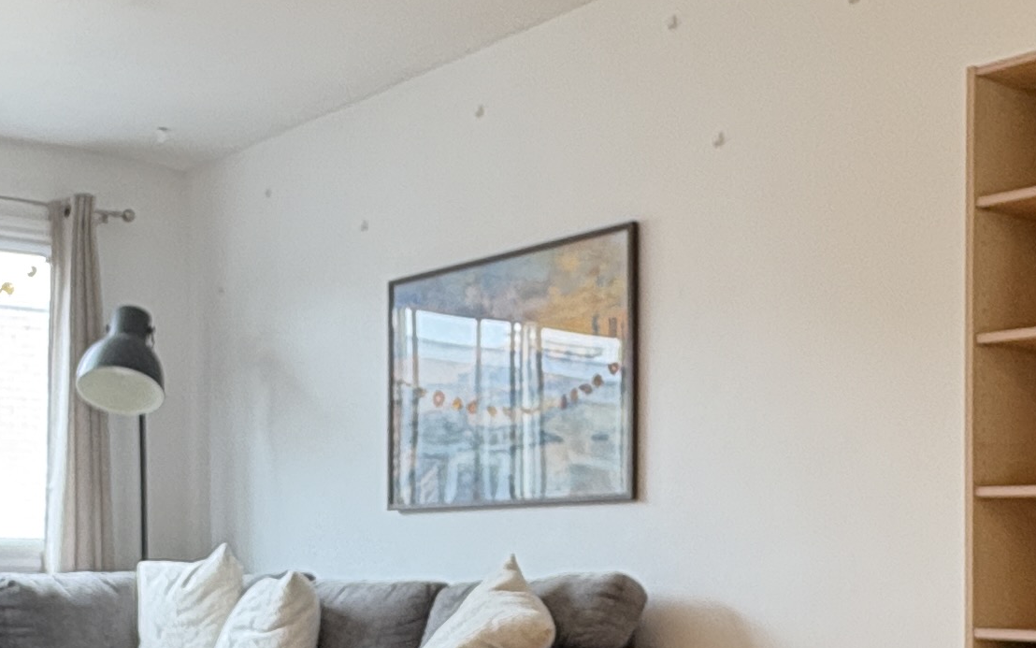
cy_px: 564
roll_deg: +0.5
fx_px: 1525
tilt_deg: +0.7
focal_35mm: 54
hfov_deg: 36.9
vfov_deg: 23.4
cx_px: 301
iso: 320
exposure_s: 1/60
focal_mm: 2.22
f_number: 2.2
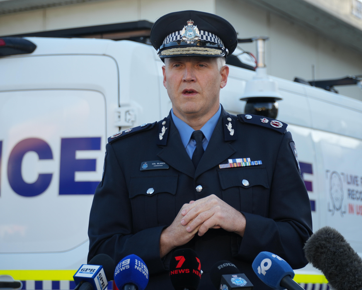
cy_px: 145
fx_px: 1345
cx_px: 203
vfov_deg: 12.3
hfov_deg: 15.3
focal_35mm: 126
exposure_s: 1/125
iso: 100
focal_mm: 73
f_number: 4
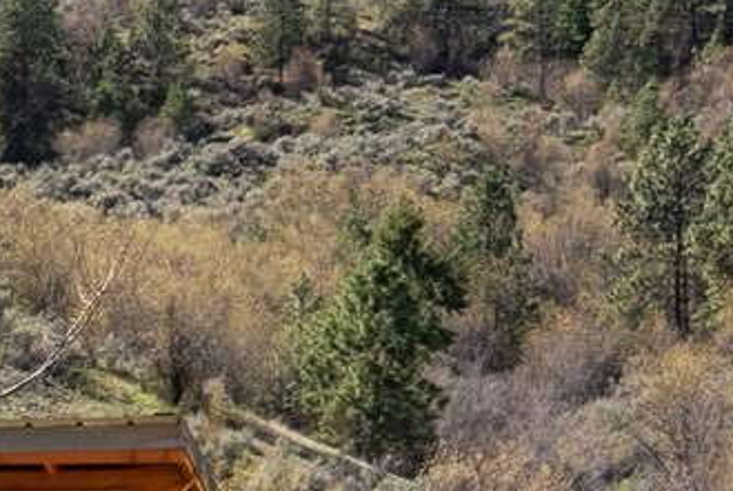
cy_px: 700
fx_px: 4028
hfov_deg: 9.6
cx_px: -767
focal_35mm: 198
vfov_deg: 6.9
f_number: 11
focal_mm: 38.5
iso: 50
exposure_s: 1/3200
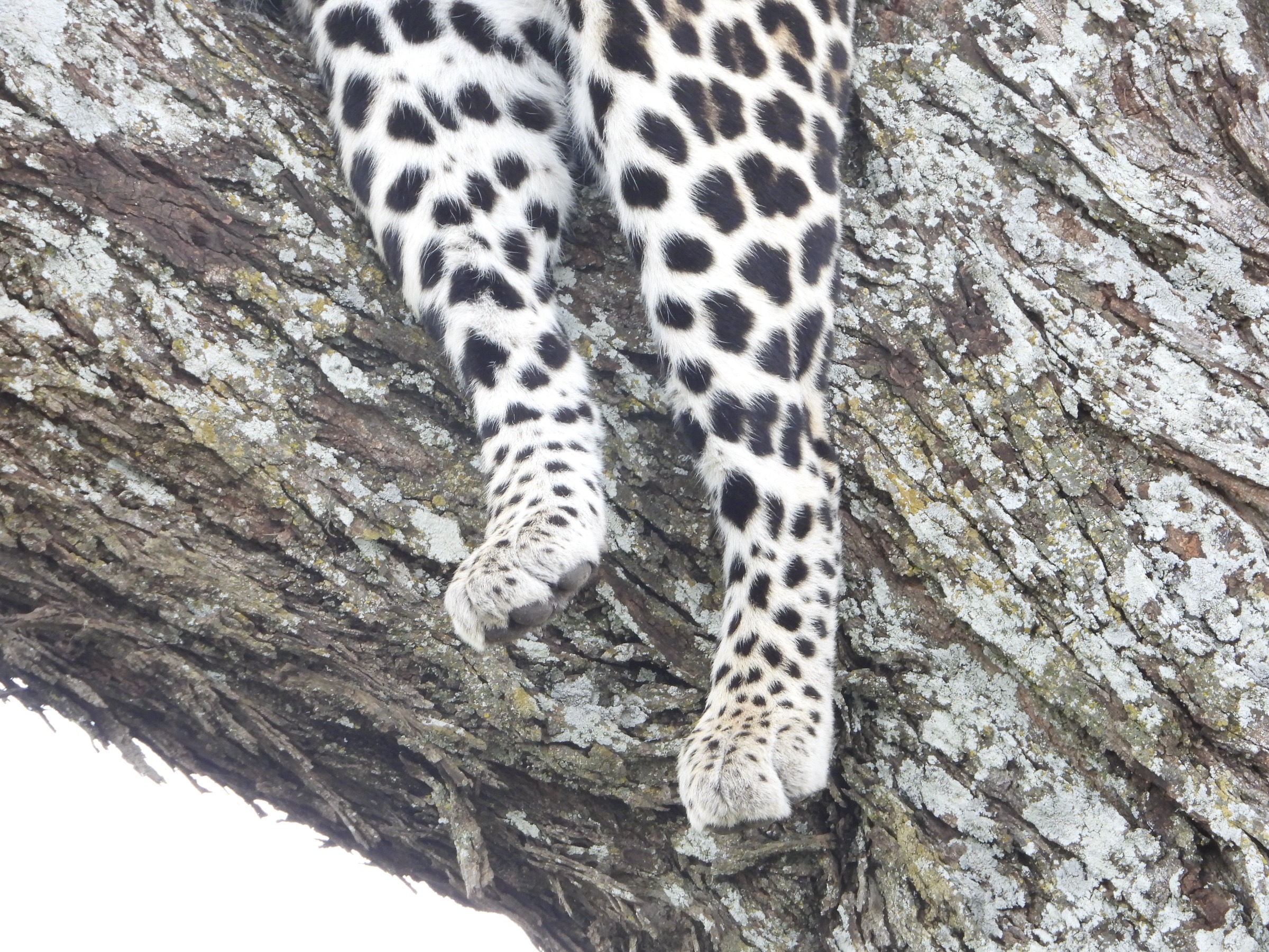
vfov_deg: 1.4
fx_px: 40325
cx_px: 634
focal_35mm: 1100
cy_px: 476
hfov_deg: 1.8
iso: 400
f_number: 5.6
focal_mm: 198
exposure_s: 1/250
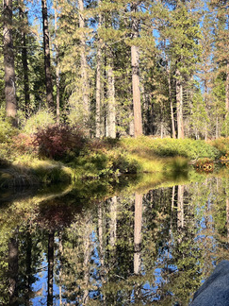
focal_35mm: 45
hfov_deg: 30.5
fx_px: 397
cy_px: 153
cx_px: 213
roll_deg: +1.3
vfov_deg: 42.1
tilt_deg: -0.9
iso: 50
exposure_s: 1/935
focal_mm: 5.1
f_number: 1.6
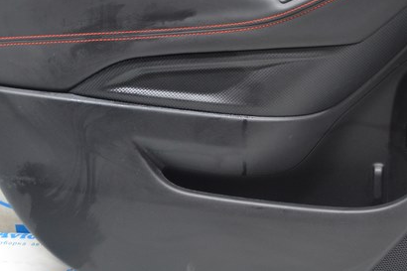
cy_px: 0
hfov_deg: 26.7
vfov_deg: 17.7
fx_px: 848
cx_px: 301
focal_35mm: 75
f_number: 3.8
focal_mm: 20
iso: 400
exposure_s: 1/30
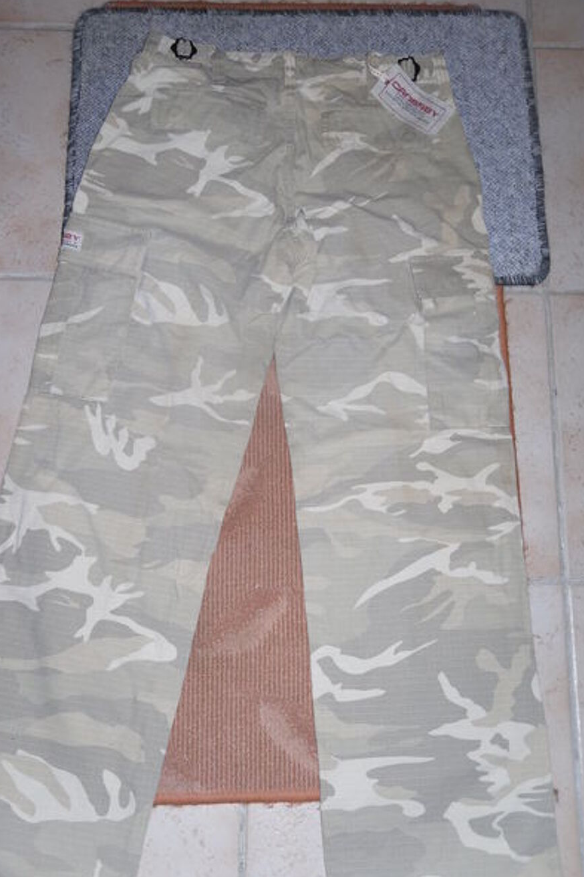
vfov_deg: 51.9
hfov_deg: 35.9
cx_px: 261
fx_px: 901
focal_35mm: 37
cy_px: 437
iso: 80
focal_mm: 6.3
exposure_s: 1/45
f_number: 3.5
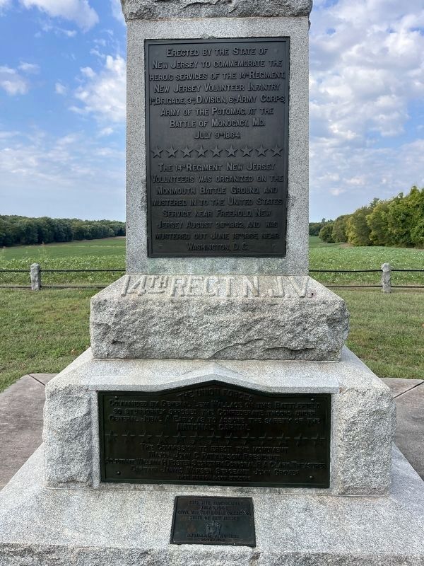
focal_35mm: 26
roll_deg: -0.8
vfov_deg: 67.3
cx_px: 212
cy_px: 283
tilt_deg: -6.8
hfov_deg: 53.1
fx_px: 425
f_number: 1.6
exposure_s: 1/1355
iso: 50
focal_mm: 5.1
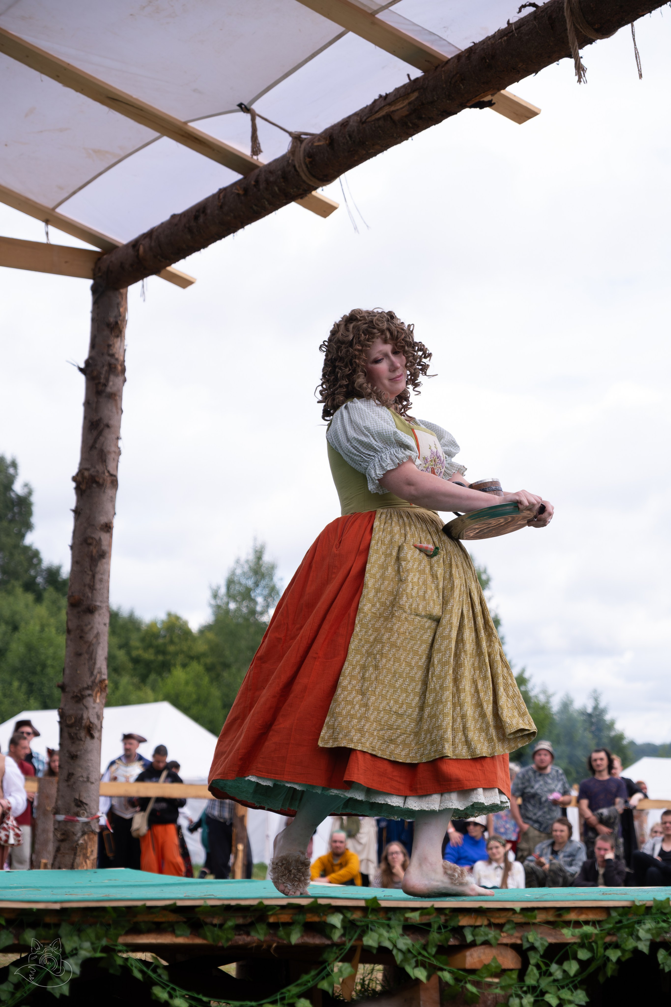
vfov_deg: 27.7
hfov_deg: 18.7
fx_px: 2041
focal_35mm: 73
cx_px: 336
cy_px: 504
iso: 200
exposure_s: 1/1600
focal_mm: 48.5
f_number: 3.2
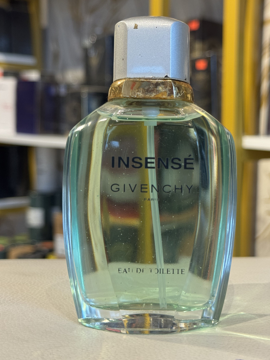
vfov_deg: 34.3
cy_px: 166
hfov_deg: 26.1
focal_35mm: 56
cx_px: 154
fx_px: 582
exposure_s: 1/50
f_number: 1.78
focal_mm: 6.76
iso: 125
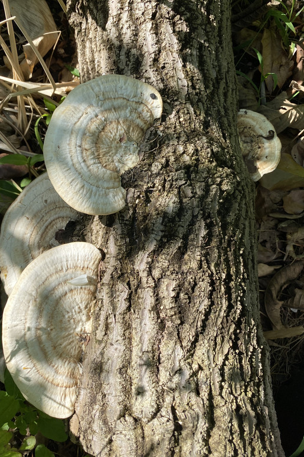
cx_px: 139
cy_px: 223
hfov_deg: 46.3
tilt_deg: -82.8
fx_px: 355
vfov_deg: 65.5
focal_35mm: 28
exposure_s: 1/1093
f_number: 1.8
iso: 32
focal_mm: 4.25
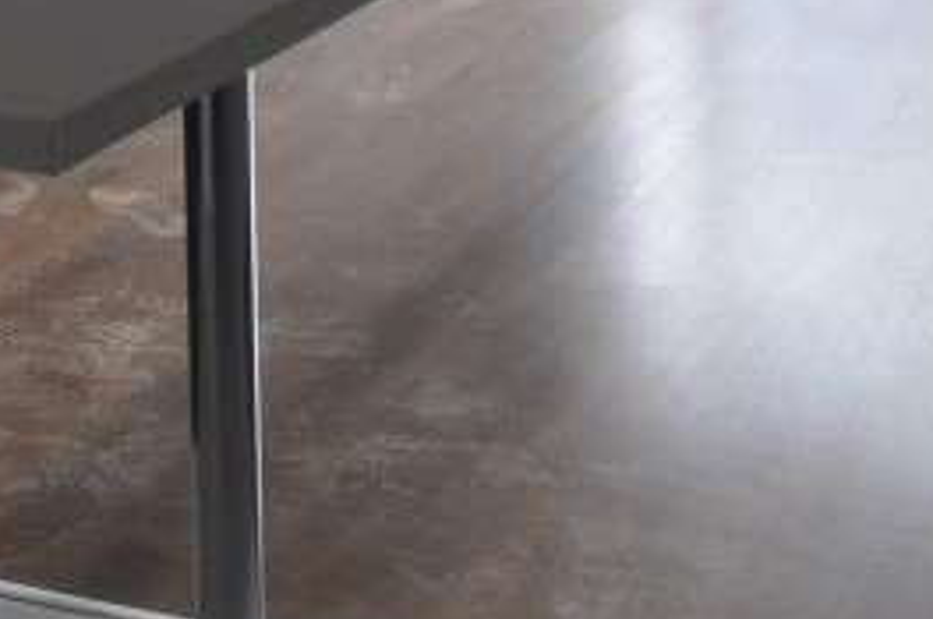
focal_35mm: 92
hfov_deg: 22.0
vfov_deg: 12.8
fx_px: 2380
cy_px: -644
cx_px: 703
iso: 250
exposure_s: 1/125
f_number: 5.6
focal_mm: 14
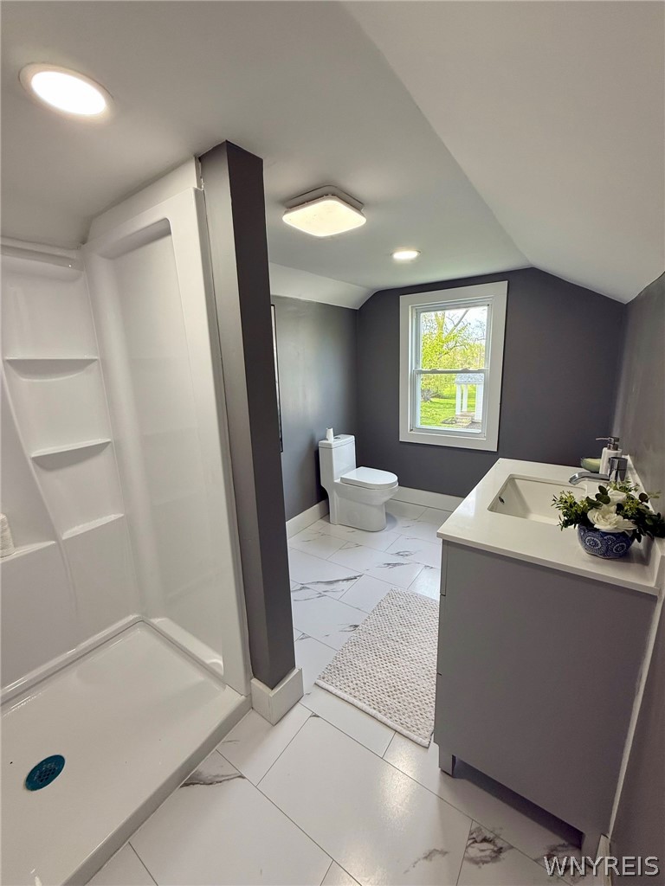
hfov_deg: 85.7
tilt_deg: -11.5
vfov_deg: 102.1
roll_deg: +2.0
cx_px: 332
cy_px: 443
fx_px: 359
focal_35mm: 14
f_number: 2.2
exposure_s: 1/120
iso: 100
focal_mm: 2.22
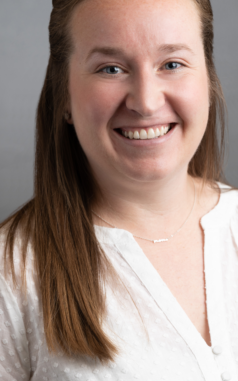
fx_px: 2678
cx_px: 133
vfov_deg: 8.1
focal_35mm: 258
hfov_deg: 5.1
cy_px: 186
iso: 400
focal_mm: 180
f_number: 5.6
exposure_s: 1/200
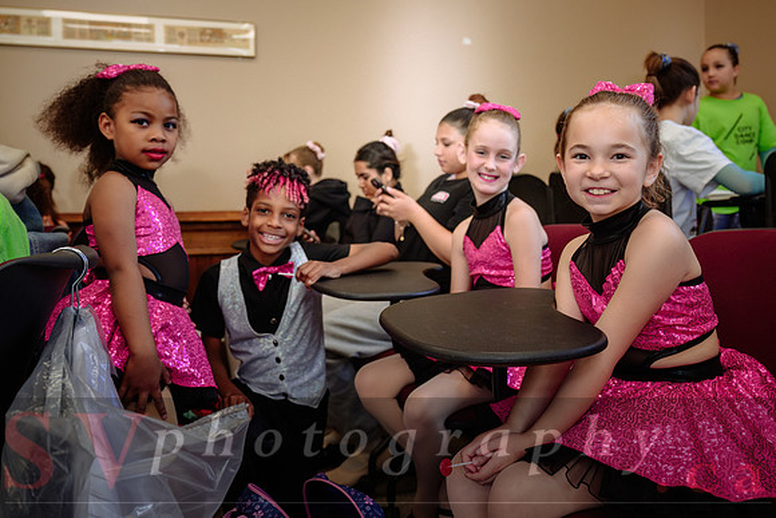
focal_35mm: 34
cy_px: 218
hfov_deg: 56.4
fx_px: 723
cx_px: 414
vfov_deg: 39.3
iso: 320
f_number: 4
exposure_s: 1/100
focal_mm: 29
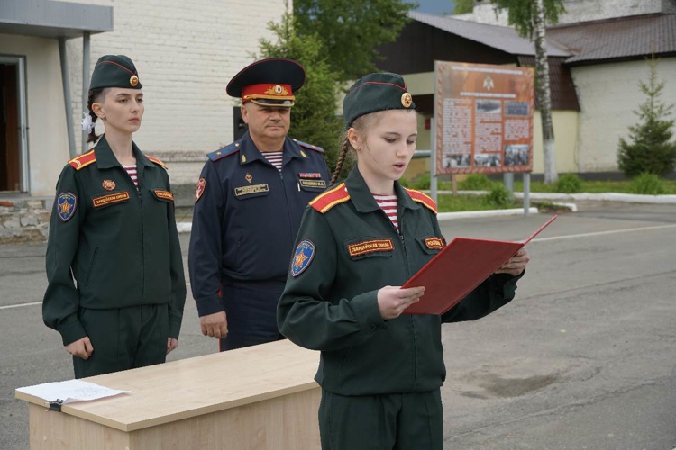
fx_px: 1070
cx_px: 338
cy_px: 225
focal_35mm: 57
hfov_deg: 35.1
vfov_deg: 23.8
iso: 100
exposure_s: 1/160
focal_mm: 38
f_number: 4.5
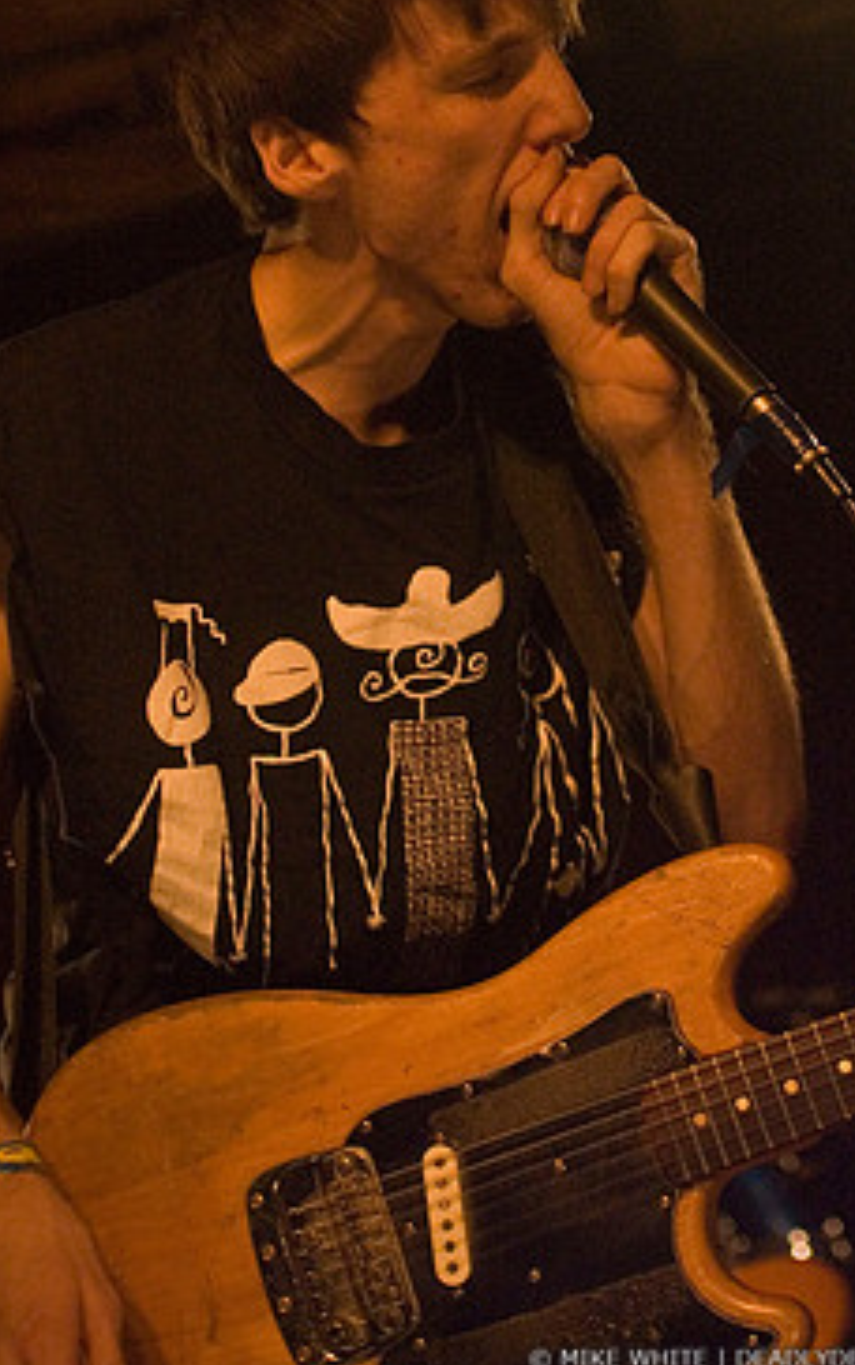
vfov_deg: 24.9
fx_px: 3090
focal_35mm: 83
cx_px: 452
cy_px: 532
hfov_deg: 15.8
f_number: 2.8
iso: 1600
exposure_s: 1/320
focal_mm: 44
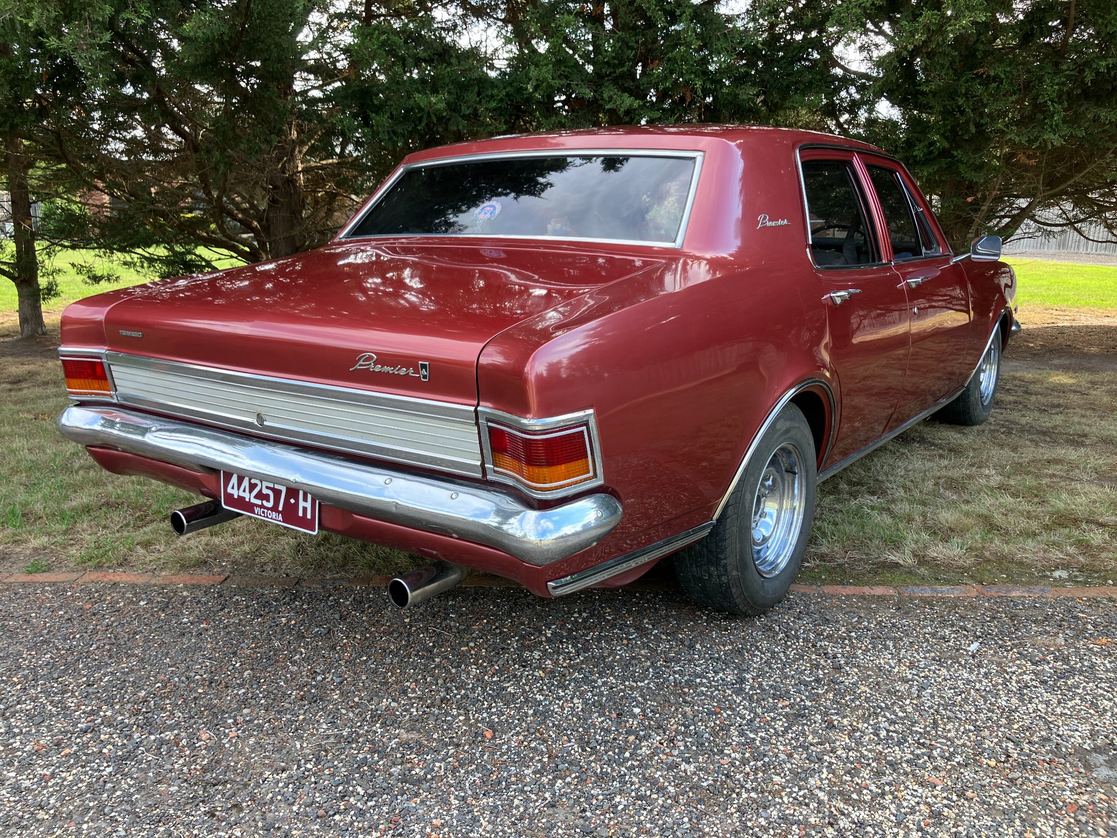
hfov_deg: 63.4
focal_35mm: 28
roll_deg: +0.4
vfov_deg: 49.7
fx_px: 904
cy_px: 419
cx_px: 558
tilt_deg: -10.8
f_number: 1.8
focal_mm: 3.99
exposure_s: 1/133
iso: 25
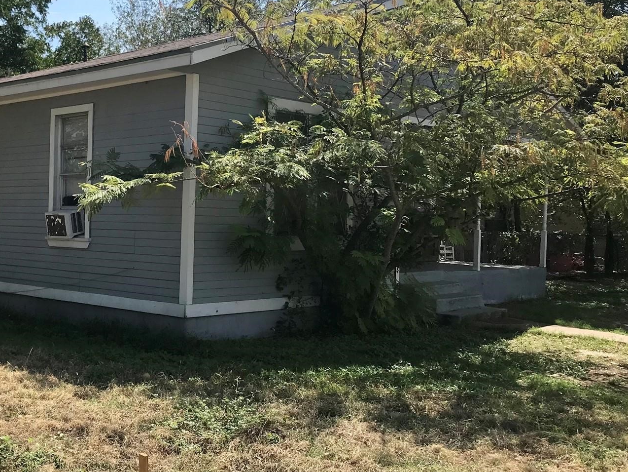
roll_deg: -1.0
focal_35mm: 45
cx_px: 164
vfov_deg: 32.2
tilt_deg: -1.7
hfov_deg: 41.0
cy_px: 230
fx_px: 817
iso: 20
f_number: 1.8
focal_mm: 3.99
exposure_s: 1/2083
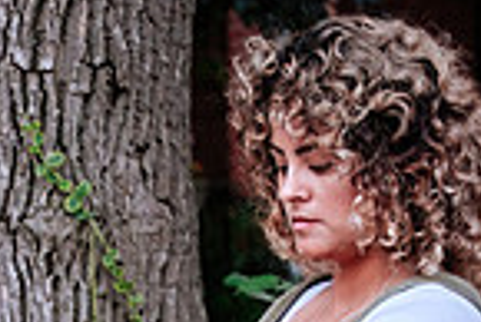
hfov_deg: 6.2
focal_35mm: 330
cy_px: 482
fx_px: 4414
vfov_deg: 4.2
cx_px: -216
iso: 1600
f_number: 2.8
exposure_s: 1/250
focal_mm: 50
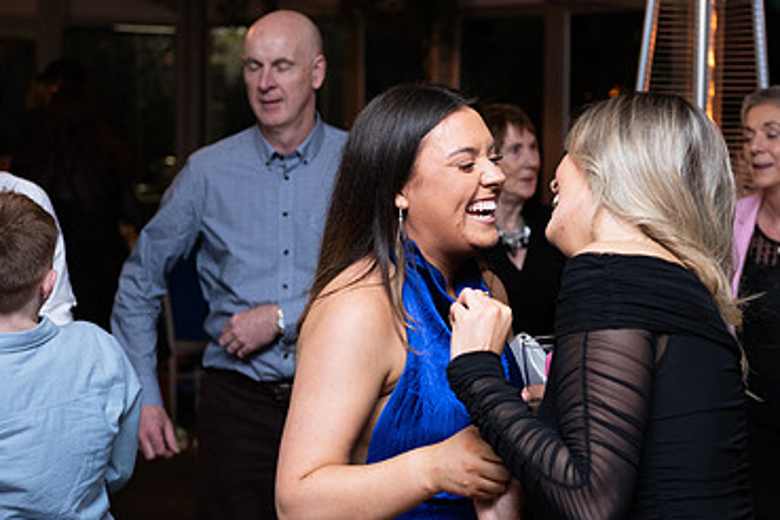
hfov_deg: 23.1
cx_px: 490
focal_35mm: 88
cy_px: 244
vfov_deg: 15.5
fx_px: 1907
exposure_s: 1/160
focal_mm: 56
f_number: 3.5
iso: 800
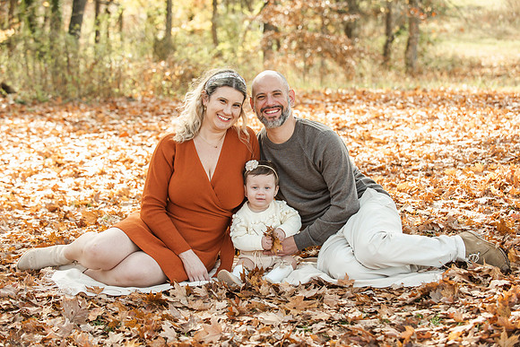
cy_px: 174
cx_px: 260
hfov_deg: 25.4
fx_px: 1156
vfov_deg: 17.1
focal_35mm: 80
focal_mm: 80
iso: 800
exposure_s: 1/1000
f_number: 4.5
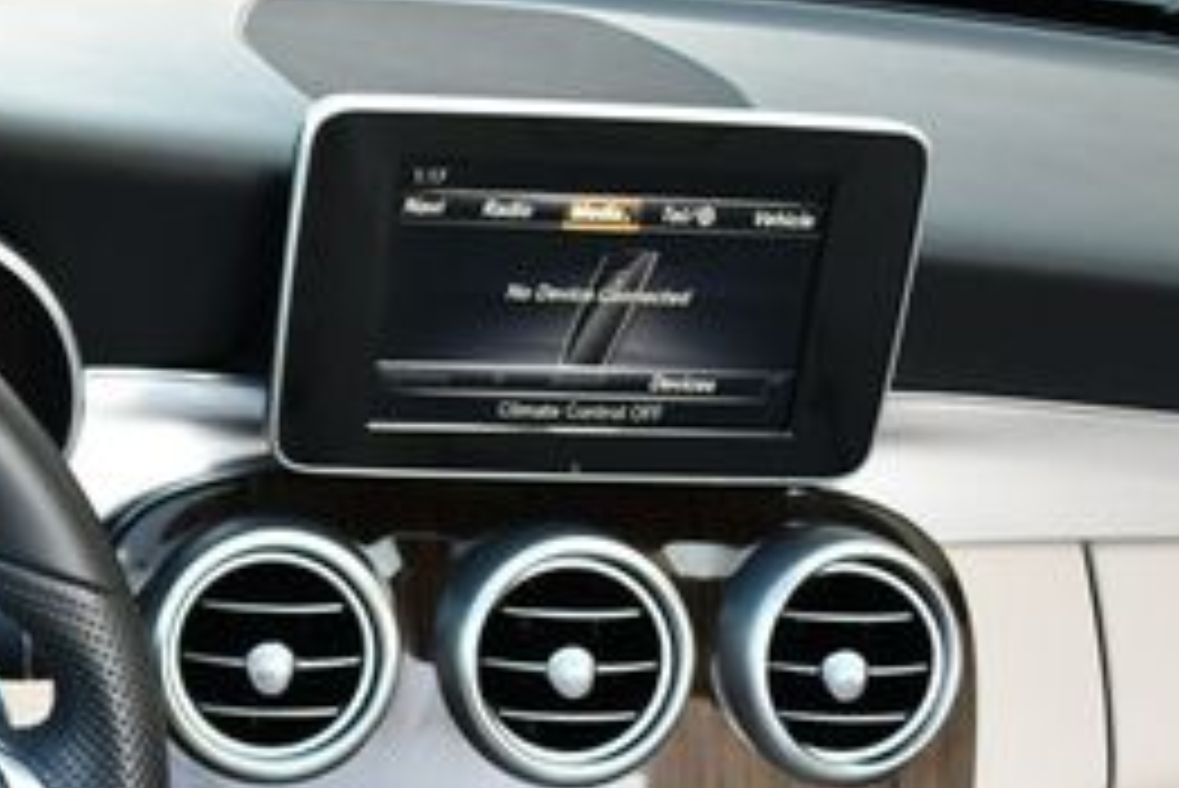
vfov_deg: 15.3
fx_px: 2883
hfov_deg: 22.0
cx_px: -68
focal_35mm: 88
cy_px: 788
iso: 450
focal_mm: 18
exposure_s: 1/250
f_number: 3.5
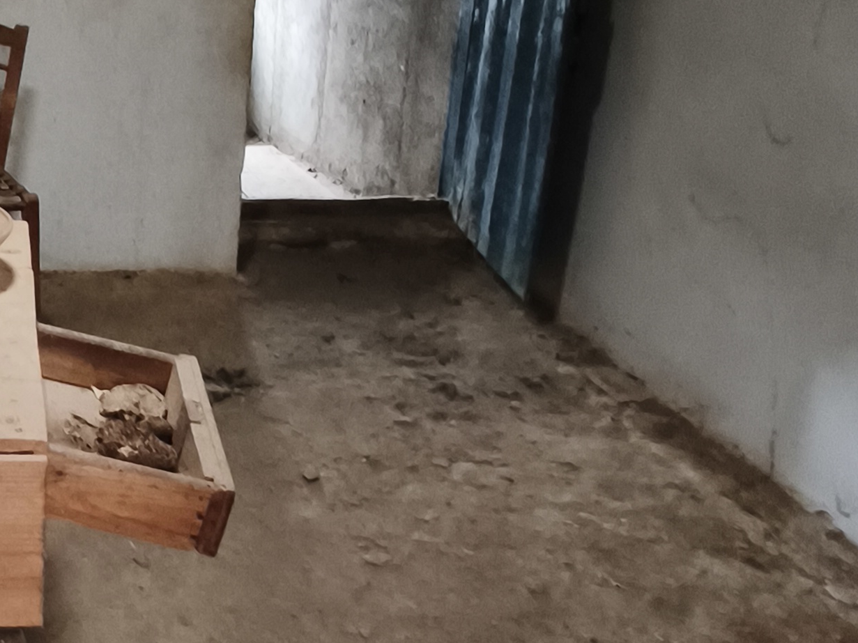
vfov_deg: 27.8
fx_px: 1289
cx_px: -16
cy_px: 194
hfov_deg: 33.4
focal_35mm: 52
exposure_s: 1/25
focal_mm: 1.91
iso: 500
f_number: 2.2
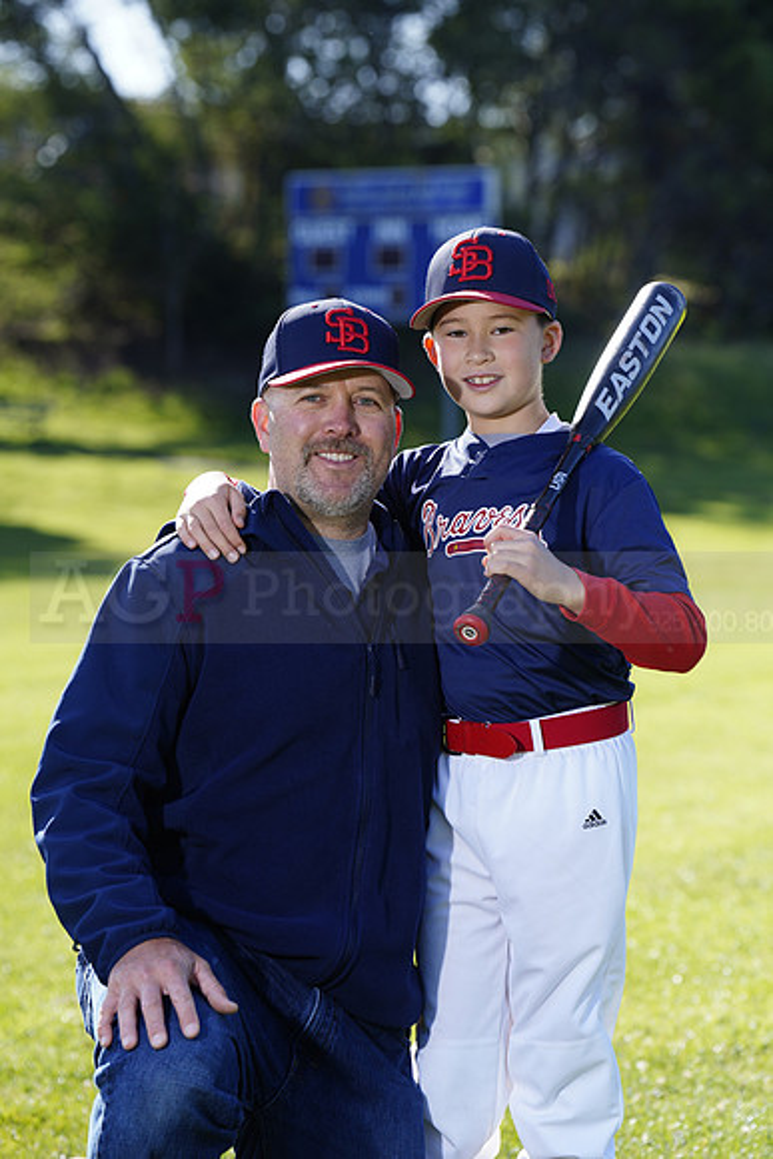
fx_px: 4281
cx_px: 386
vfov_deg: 15.4
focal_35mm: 133
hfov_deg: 10.3
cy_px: 580
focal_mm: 133
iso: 100
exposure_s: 1/250
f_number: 5
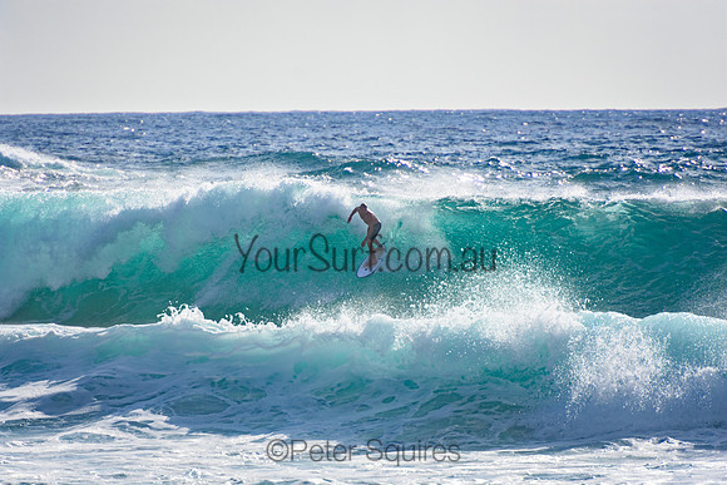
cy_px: 242
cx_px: 364
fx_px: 12119
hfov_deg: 3.4
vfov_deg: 2.3
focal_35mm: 600
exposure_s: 1/2000
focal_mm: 400
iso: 250
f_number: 5.6
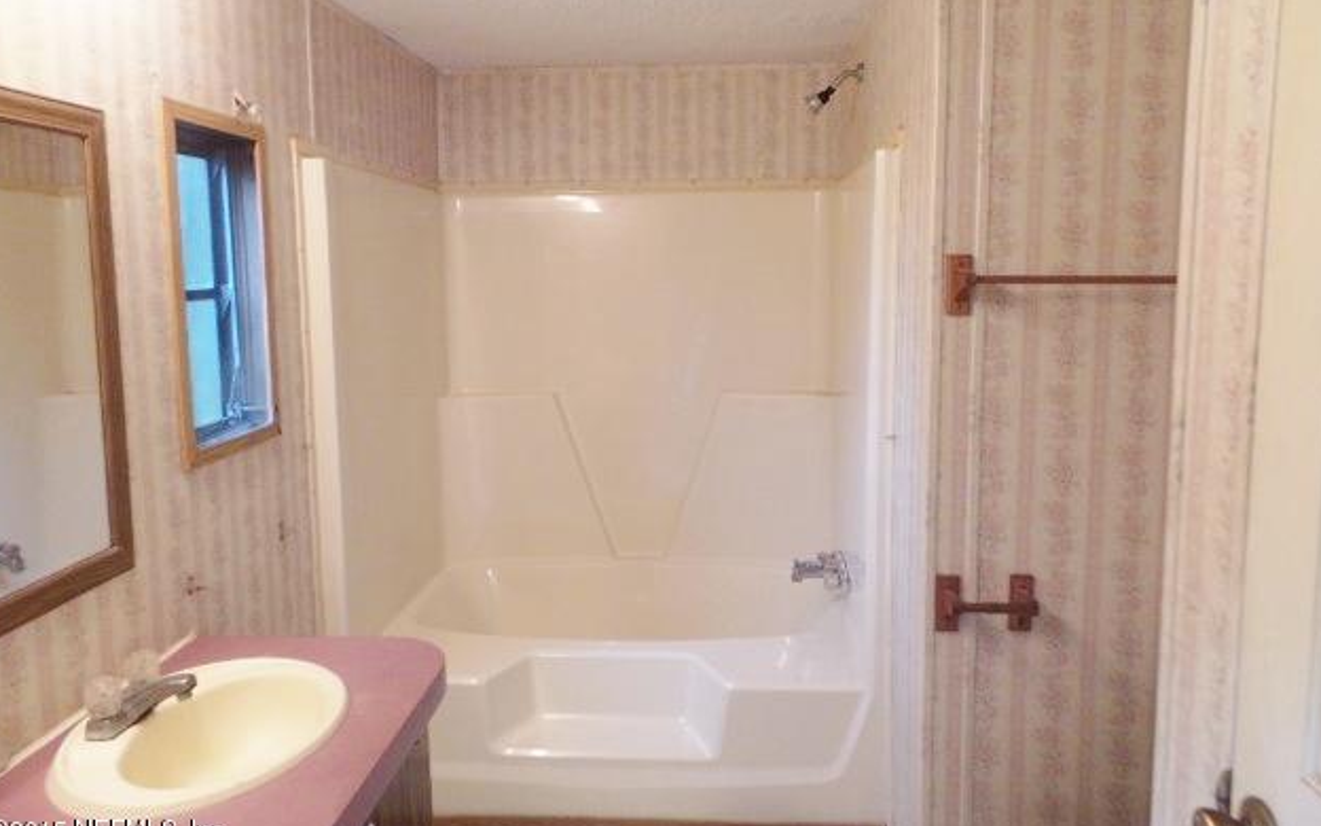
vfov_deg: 49.2
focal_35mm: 25
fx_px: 900
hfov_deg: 72.5
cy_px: 364
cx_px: 654
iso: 320
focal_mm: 4.1
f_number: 2.8
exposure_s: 1/30
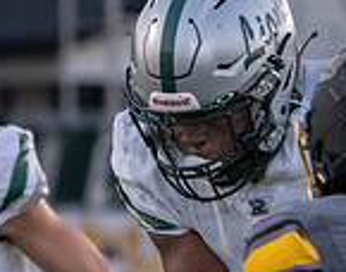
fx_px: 12816
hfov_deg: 1.5
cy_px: 440
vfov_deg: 1.2
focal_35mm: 1260
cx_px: -195
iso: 4000
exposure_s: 1/1000
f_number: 5.6
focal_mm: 265
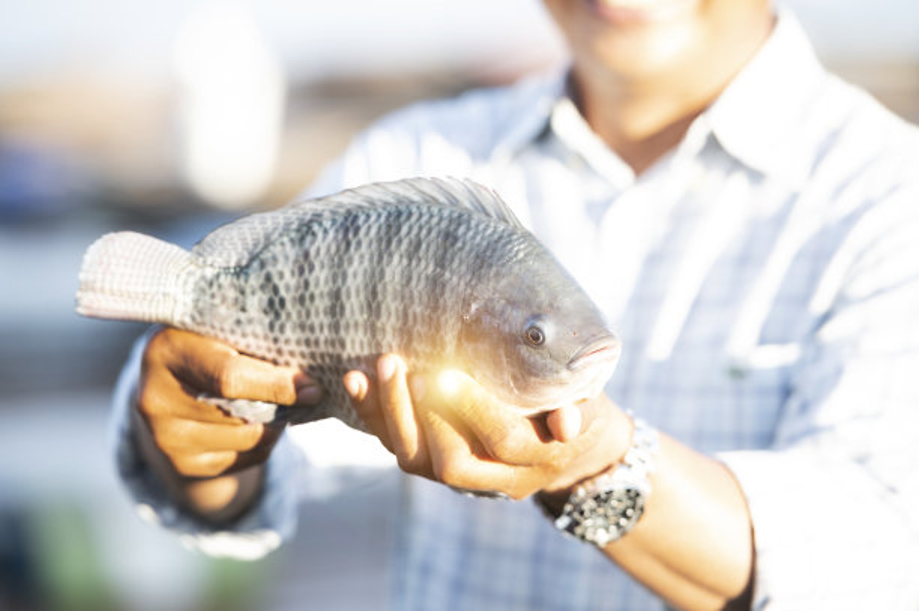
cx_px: 460
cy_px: 306
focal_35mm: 165
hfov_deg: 12.5
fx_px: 4209
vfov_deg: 8.3
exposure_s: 1/400
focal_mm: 165
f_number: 3.5
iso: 200
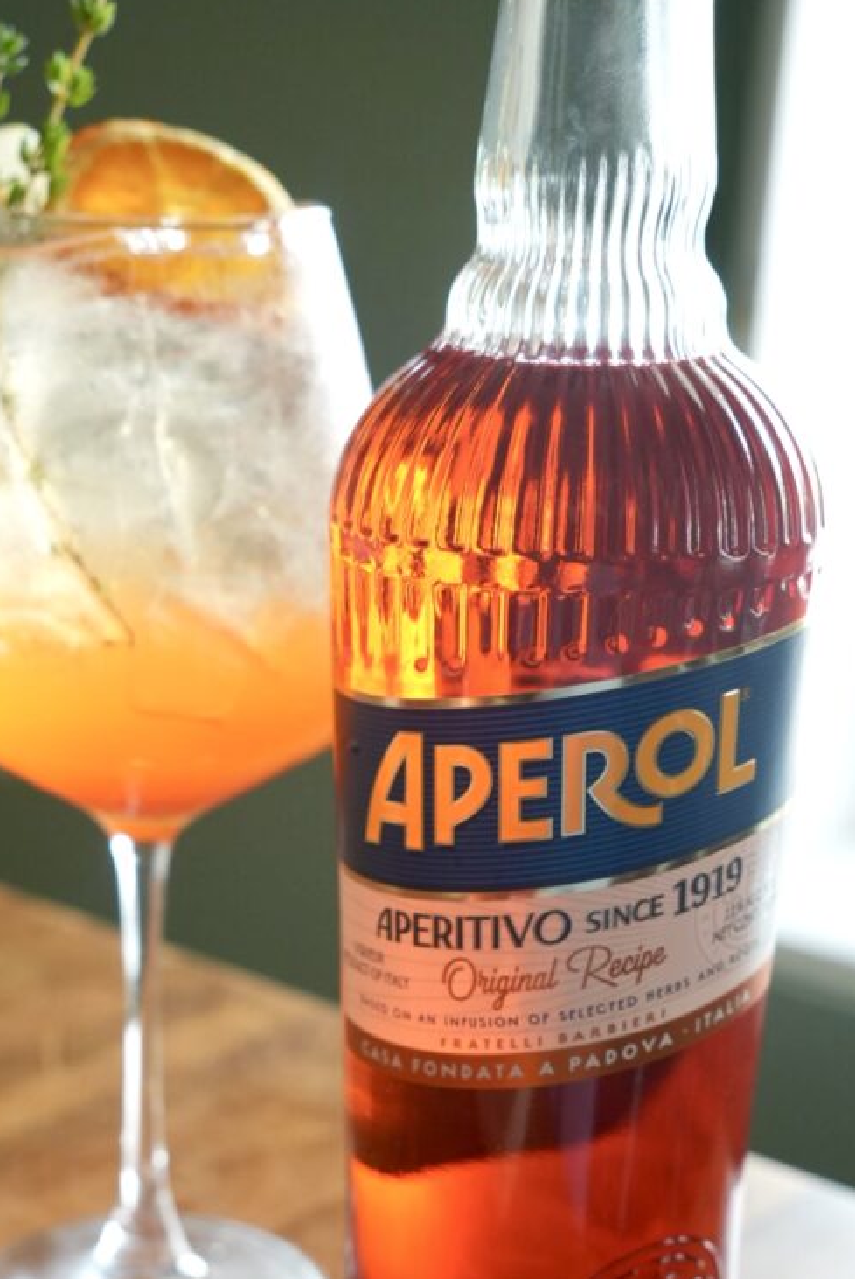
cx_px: 313
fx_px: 2276
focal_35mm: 64
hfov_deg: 21.2
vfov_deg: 31.1
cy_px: 882
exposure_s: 1/125
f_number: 4
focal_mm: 30.5
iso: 1000
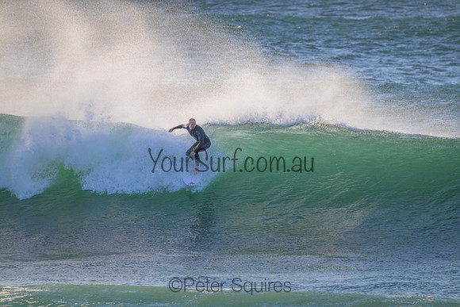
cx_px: 230
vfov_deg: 1.7
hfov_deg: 2.6
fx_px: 10224
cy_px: 154
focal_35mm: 800
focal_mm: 800
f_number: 11
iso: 1800
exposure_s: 1/1250
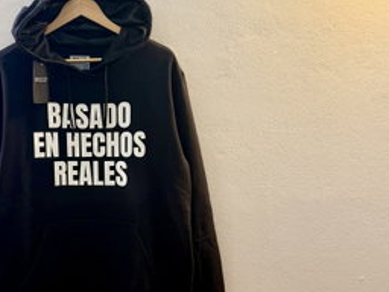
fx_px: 562
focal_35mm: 50
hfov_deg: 37.2
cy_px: 168
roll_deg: +1.1
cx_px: 94
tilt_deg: -10.1
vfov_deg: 29.1
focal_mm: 6.76
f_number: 1.78
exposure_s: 1/100
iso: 125
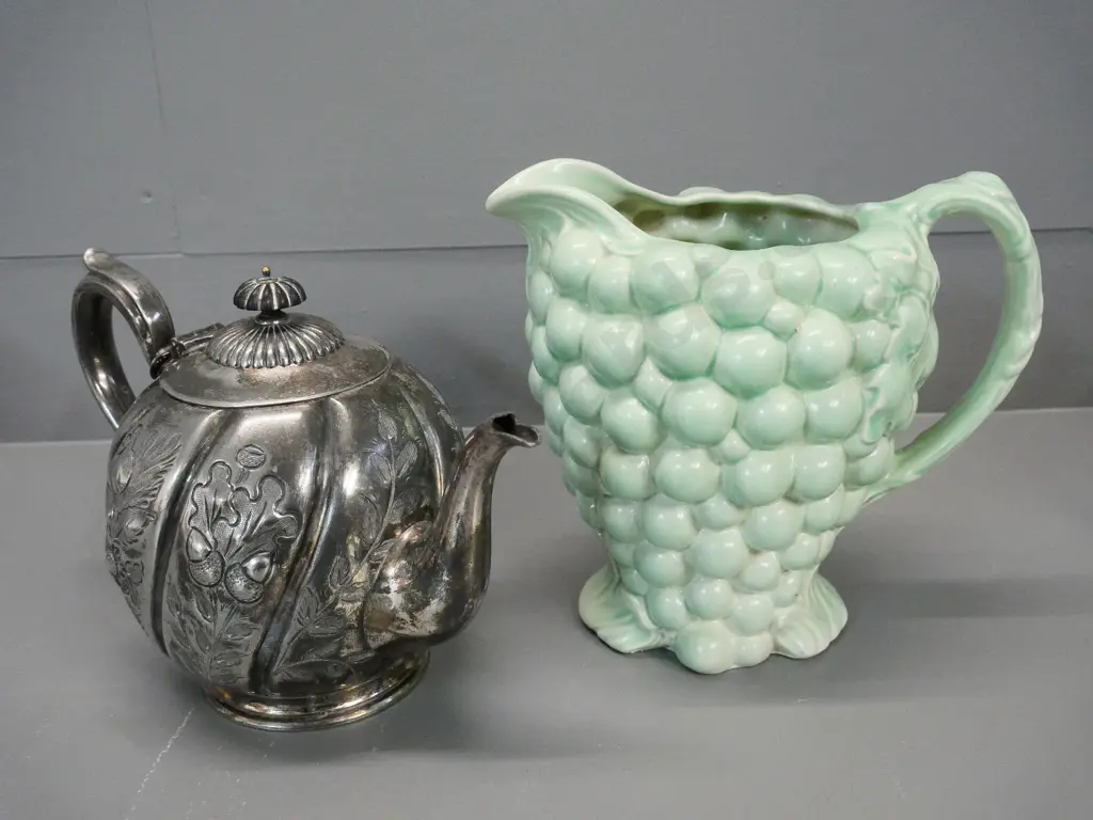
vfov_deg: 39.7
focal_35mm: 36
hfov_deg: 51.4
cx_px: 546
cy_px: 410
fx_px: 1137
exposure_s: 1/80
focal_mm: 18
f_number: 6.3
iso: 3200
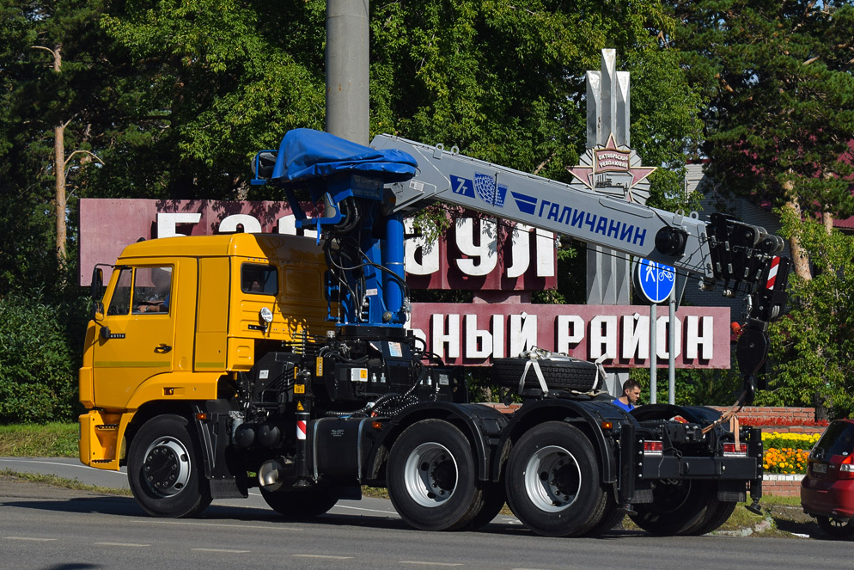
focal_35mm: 100
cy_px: 259
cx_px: 415
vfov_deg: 13.7
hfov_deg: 20.5
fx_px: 2363
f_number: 6.3
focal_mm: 55
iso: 100
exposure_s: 1/800
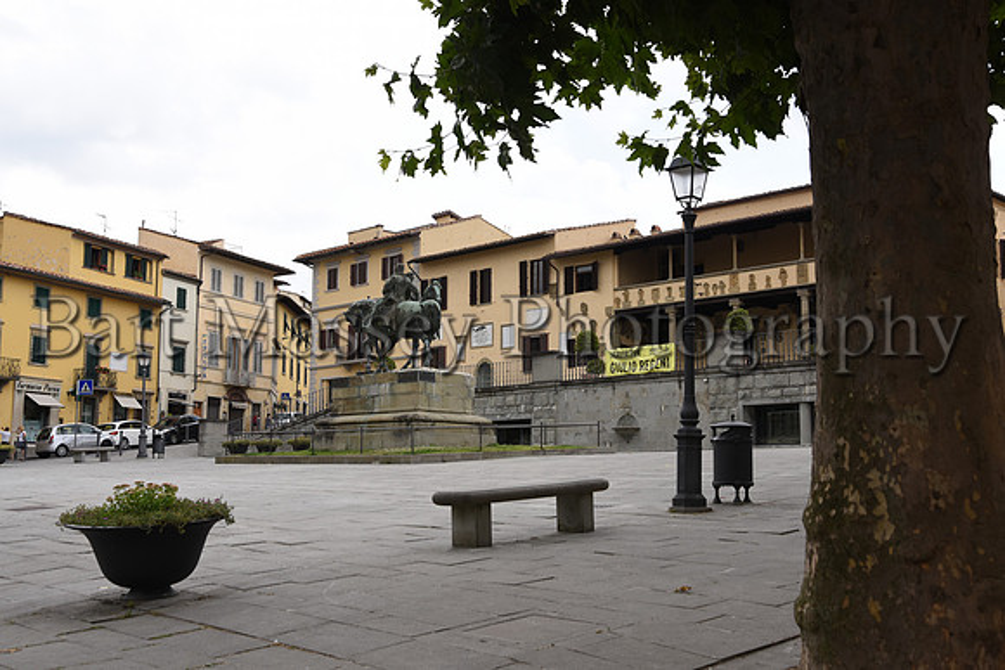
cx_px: 502
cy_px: 335
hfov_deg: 46.4
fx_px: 1173
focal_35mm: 42
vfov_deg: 31.9
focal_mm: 42
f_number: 9
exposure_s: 1/400
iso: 320
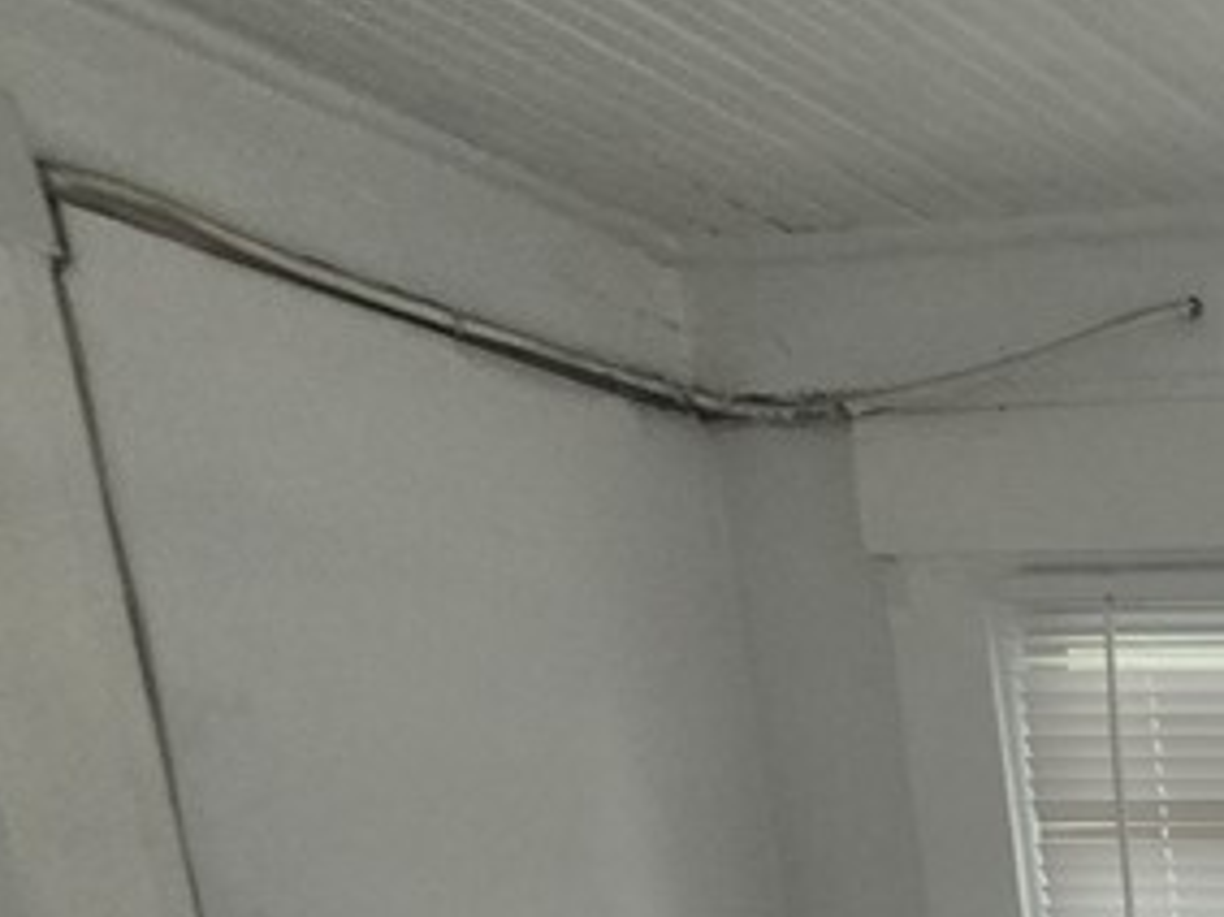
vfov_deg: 22.9
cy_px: 1484
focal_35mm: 47
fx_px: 1661
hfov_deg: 23.3
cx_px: 2141
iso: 160
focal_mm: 2.2
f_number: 2.2
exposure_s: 1/60
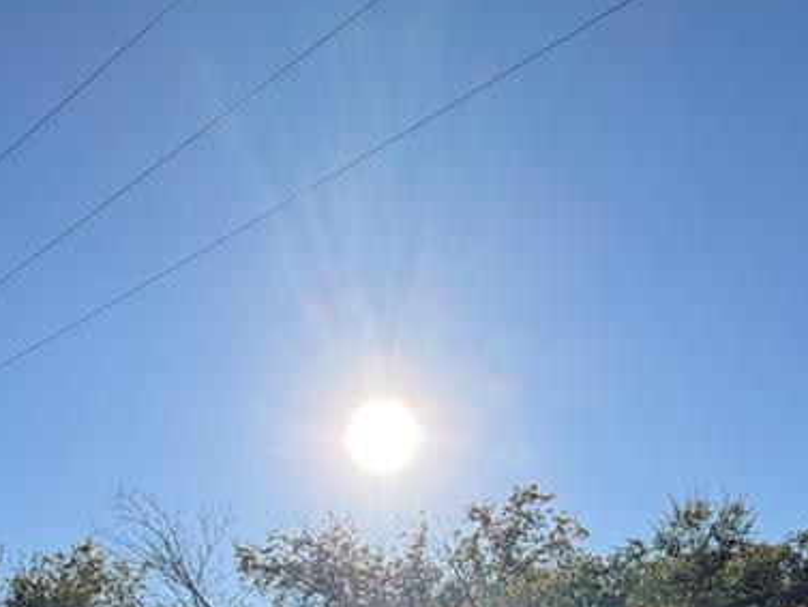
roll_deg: -0.3
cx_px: 369
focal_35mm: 38
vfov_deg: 29.7
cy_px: 802
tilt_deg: -0.6
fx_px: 887
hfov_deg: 48.9
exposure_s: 1/928
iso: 25
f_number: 2.2
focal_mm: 2.22
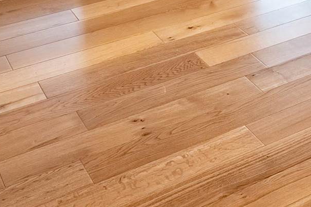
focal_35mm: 81
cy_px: -249
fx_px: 700
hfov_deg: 22.3
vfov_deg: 13.5
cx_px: 411
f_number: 8
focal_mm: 16
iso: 400
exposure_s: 1/500
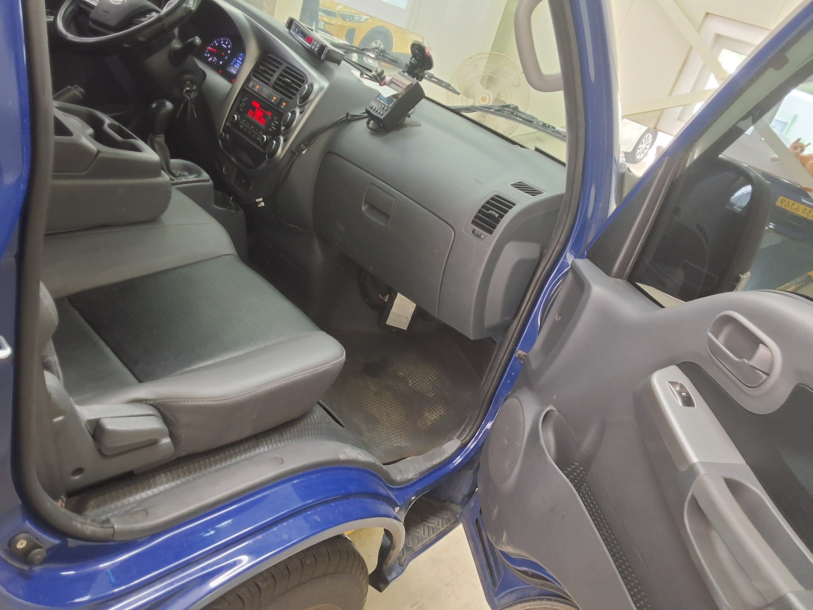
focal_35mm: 28
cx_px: 406
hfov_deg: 63.4
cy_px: 305
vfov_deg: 49.7
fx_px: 658
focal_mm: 2.91
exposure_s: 1/40
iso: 200
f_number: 1.9
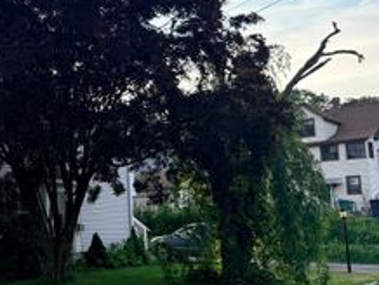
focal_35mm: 55
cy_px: 150
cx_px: -45
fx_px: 603
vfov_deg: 26.6
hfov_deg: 30.8
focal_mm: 6.76
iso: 100
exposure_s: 1/2110
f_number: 1.78
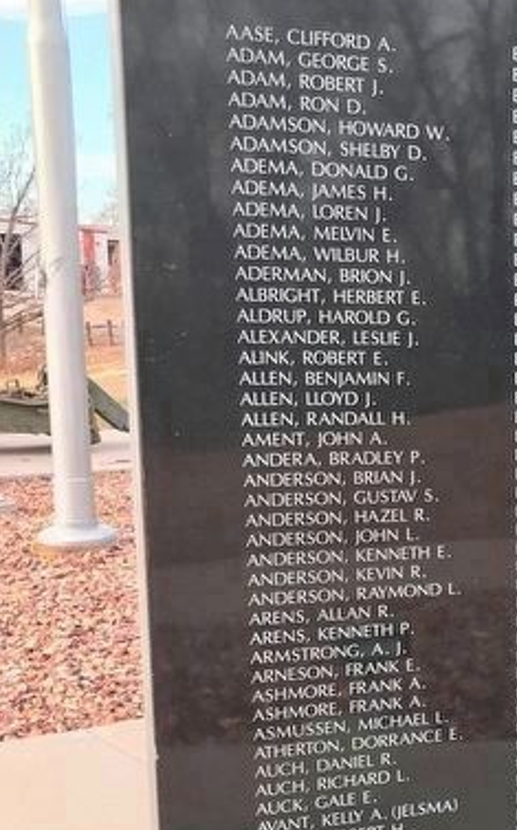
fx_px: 1423
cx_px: 656
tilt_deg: -10.3
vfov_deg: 32.0
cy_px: 611
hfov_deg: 19.2
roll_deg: -0.6
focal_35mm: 63
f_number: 1.8
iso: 20
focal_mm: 3.99
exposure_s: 1/435
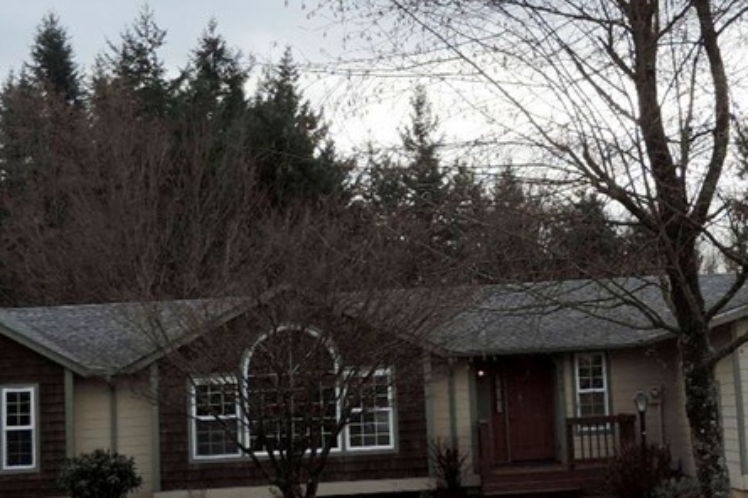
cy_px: 104
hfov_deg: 24.1
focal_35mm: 84
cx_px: 497
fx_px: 1745
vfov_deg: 16.2
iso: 80
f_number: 3.3
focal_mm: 6.2
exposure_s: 1/500
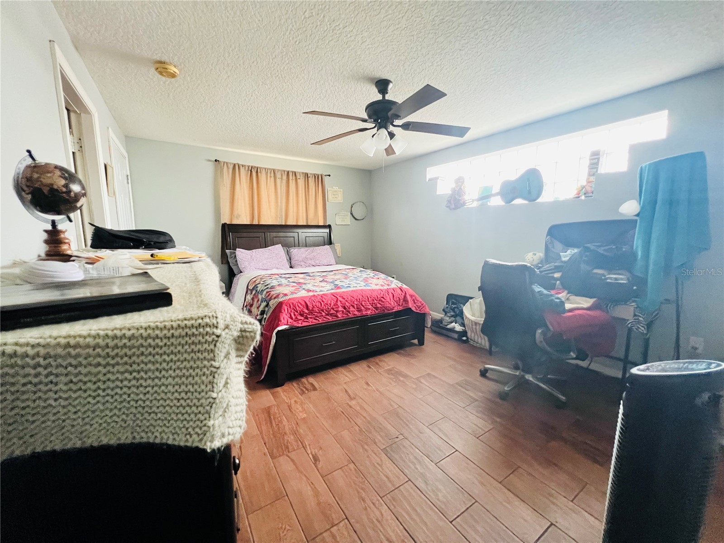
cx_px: 362
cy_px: 272
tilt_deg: -8.5
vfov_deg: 89.9
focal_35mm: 13
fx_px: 272
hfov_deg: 106.2
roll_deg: -0.2
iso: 800
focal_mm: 1.57
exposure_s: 1/60
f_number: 1.8
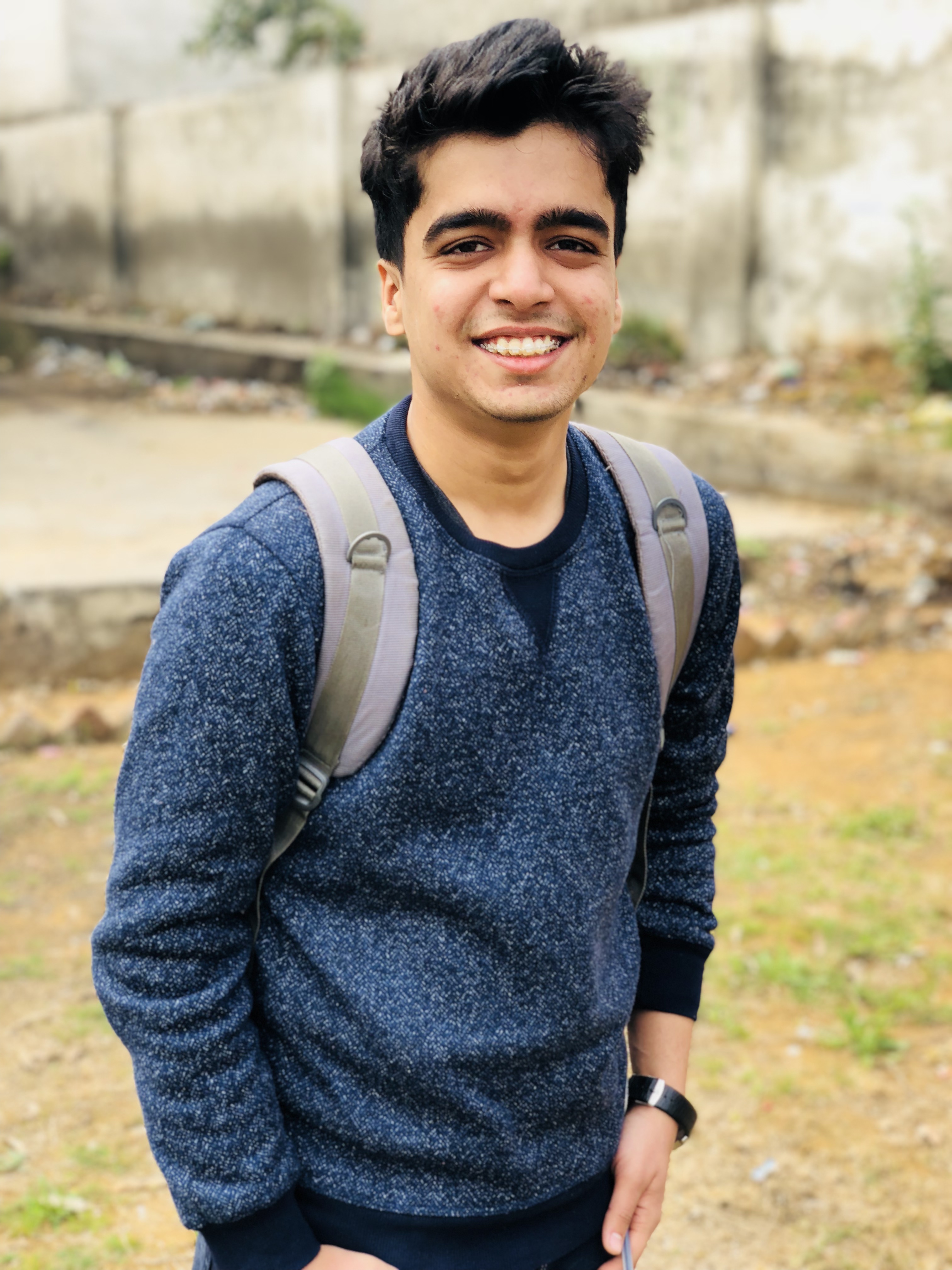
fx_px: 1907
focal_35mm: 52
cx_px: 476
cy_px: 635
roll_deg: +0.3
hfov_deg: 28.0
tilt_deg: -11.5
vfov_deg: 36.8
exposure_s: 1/212
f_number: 2.4
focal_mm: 6
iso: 16
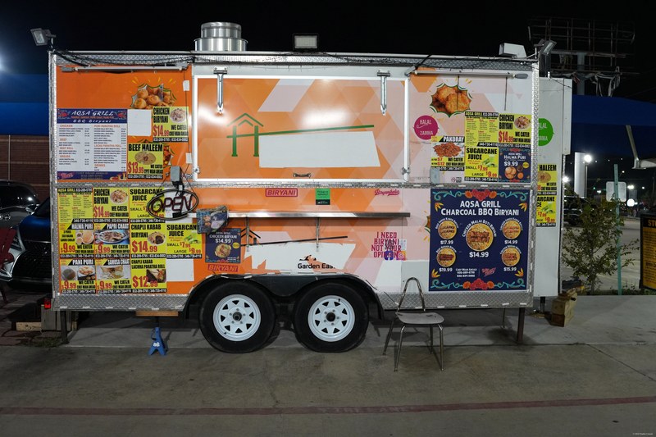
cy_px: 218
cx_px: 328
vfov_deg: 38.3
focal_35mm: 34
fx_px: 628
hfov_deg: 55.1
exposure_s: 1/160
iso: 1600
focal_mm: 23
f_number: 3.2
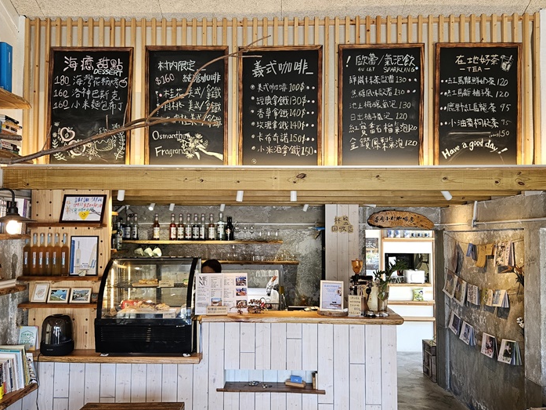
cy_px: 205
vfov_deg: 43.0
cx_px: 269
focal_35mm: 33
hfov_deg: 55.3
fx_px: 521
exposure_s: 1/120
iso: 125
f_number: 1.8
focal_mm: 5.4
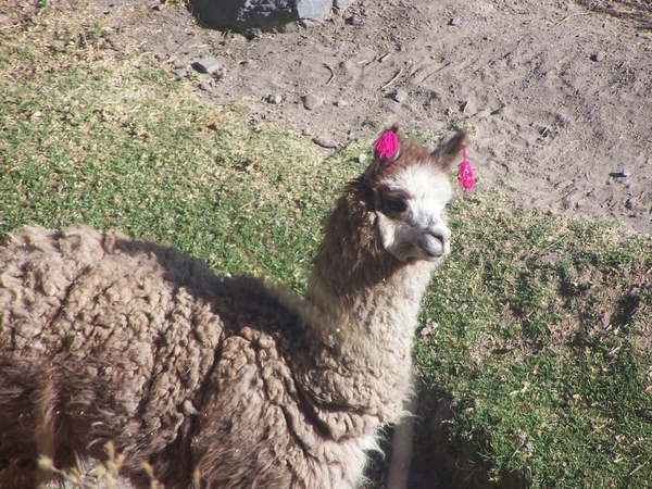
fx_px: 7157
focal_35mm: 380
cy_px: 244
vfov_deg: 3.9
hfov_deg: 5.2
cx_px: 326
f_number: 3.7
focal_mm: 63
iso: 80
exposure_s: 1/800
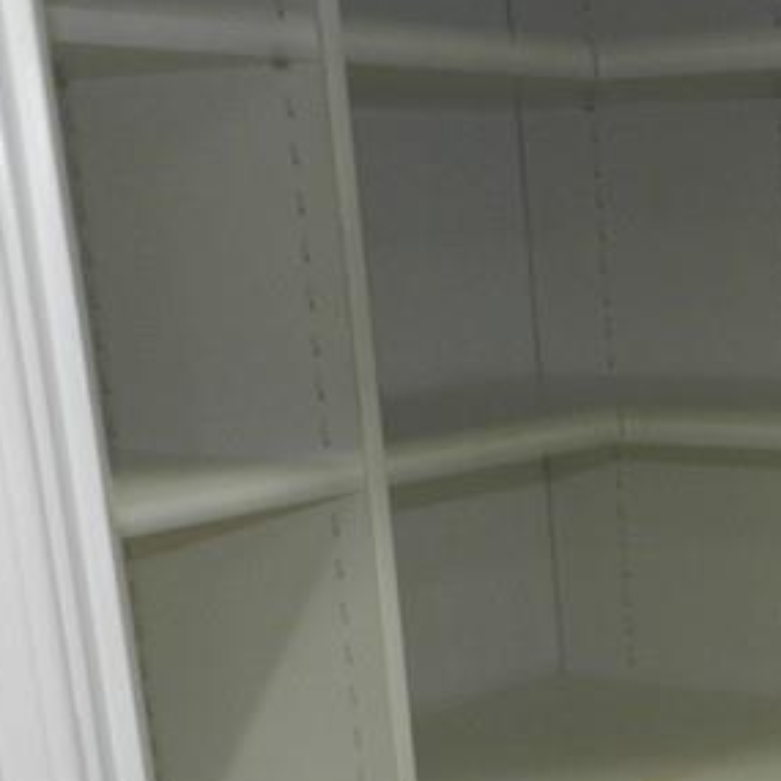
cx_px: 880
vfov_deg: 23.1
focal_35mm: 73
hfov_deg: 22.2
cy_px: 691
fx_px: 1863
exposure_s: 1/30
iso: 200
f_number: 3.4
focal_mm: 4
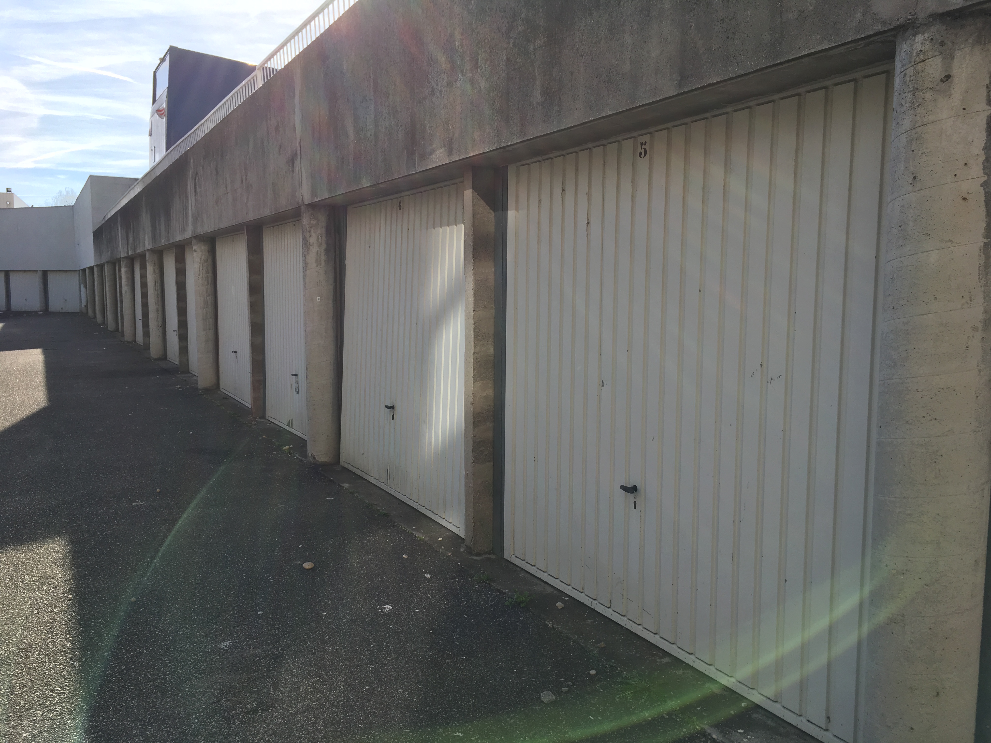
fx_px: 830
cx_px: 496
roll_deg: +0.9
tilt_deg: -6.9
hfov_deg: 61.7
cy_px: 372
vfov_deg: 48.2
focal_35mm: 29
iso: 25
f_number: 2.2
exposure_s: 1/793
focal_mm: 4.15
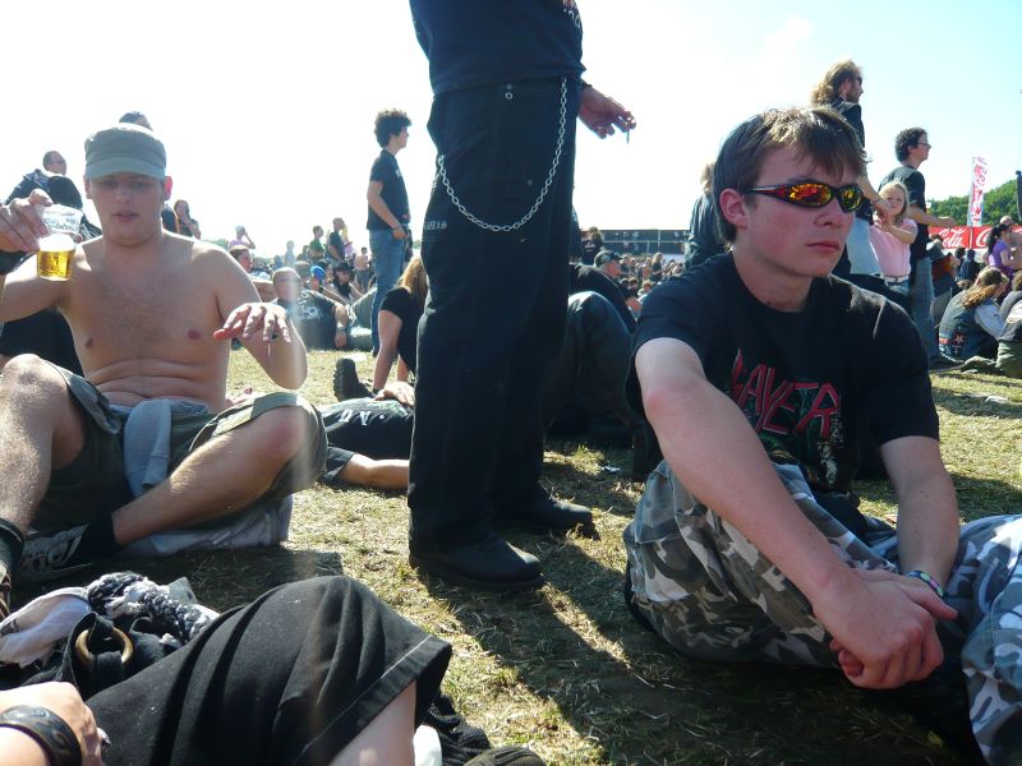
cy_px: 383
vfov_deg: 49.7
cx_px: 511
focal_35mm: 28
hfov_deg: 63.4
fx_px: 827
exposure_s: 1/500
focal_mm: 4.6
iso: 100
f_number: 2.8
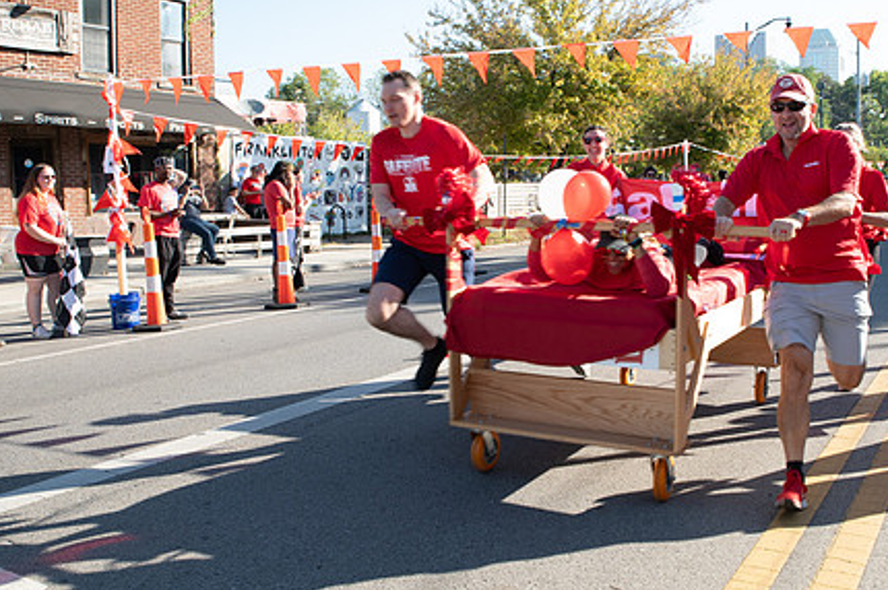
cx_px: 523
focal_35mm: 37
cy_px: 274
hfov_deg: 51.6
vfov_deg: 35.9
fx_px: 912
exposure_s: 1/200
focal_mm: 24
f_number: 11
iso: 500
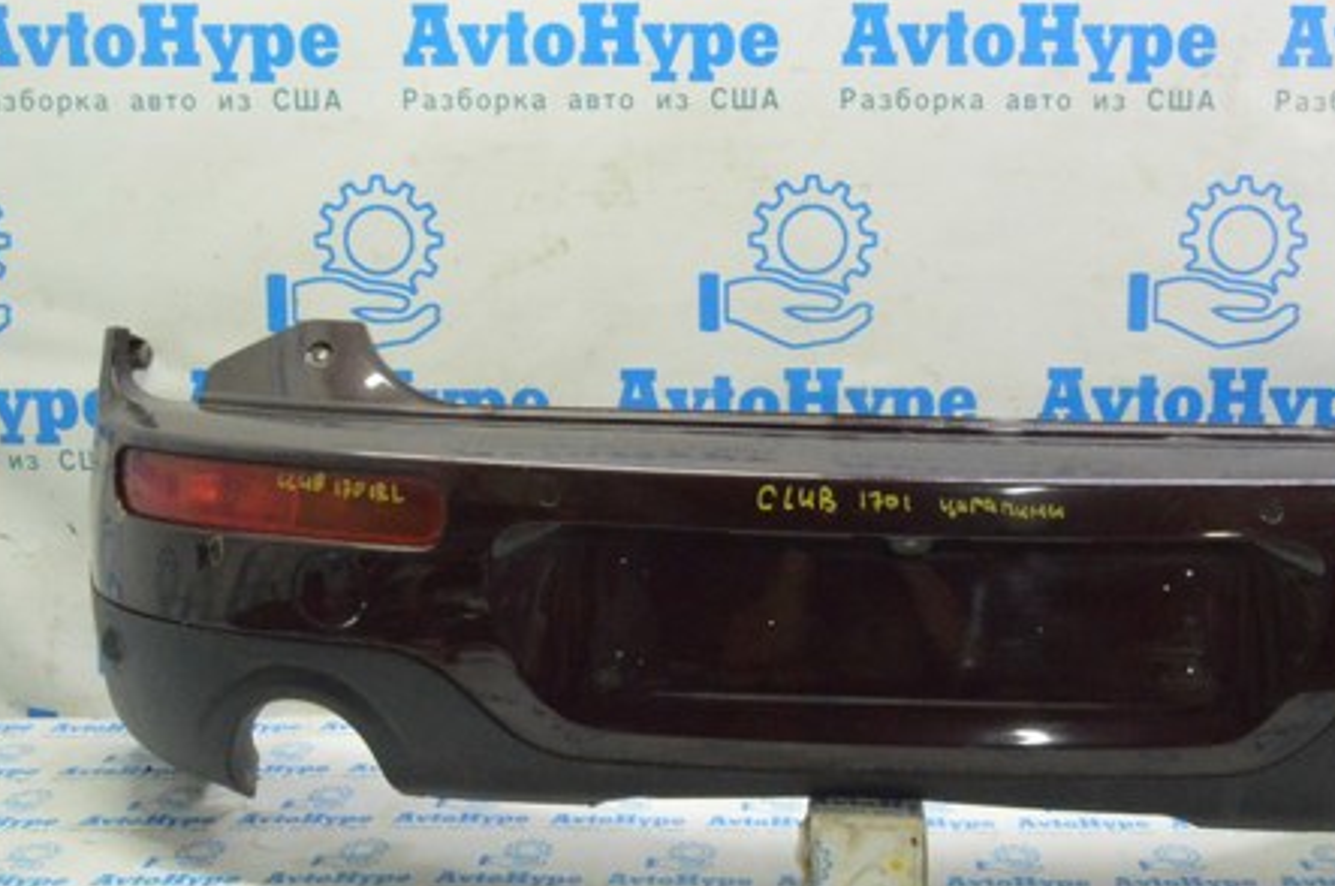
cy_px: 393
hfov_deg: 49.0
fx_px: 1444
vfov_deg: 34.1
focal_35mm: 39
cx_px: 850
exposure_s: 1/20
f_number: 20
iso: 6400
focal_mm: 18
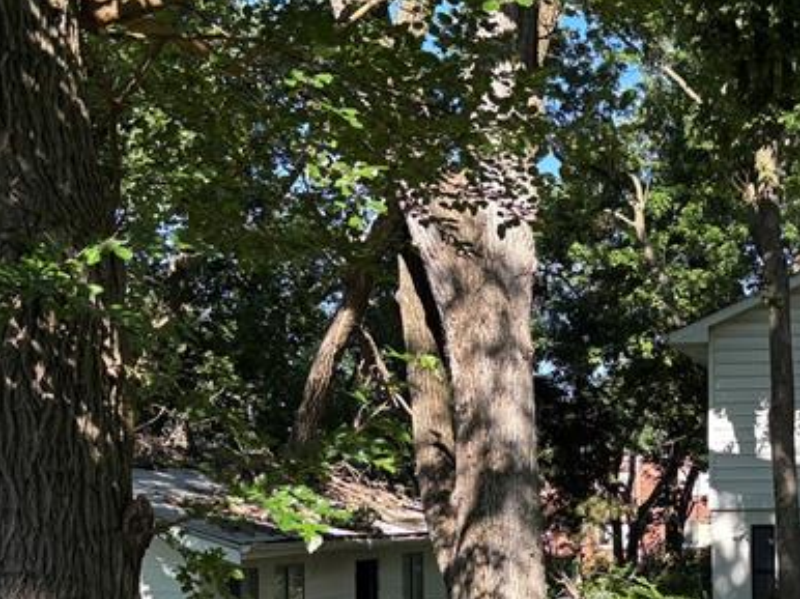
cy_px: 541
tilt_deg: -2.0
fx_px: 1594
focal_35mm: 69
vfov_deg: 20.8
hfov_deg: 27.4
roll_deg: +0.6
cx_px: 686
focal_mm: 5.96
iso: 50
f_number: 1.6
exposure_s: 1/818
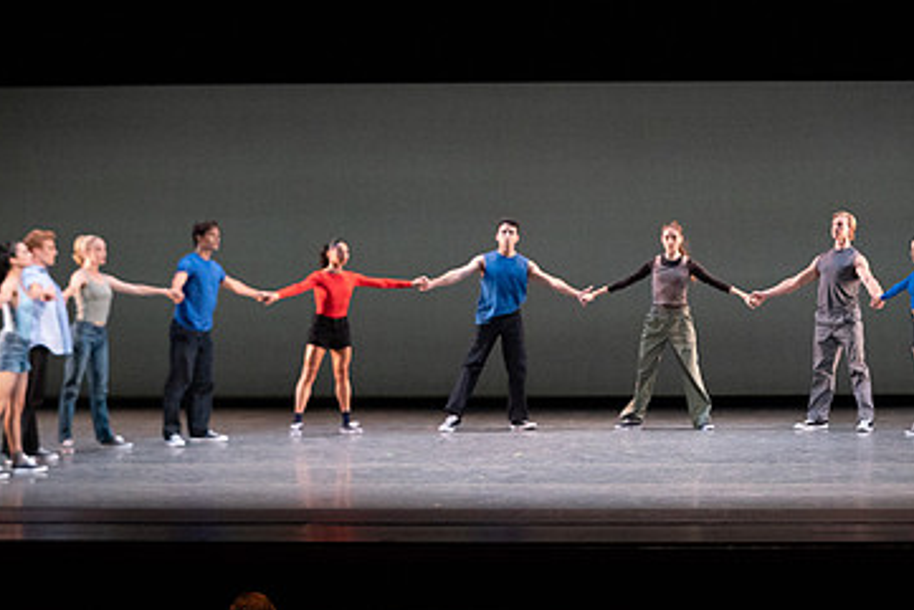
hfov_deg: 15.2
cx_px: 514
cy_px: 163
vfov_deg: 10.2
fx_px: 3429
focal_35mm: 135
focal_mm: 84
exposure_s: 1/400
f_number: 5
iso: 8000
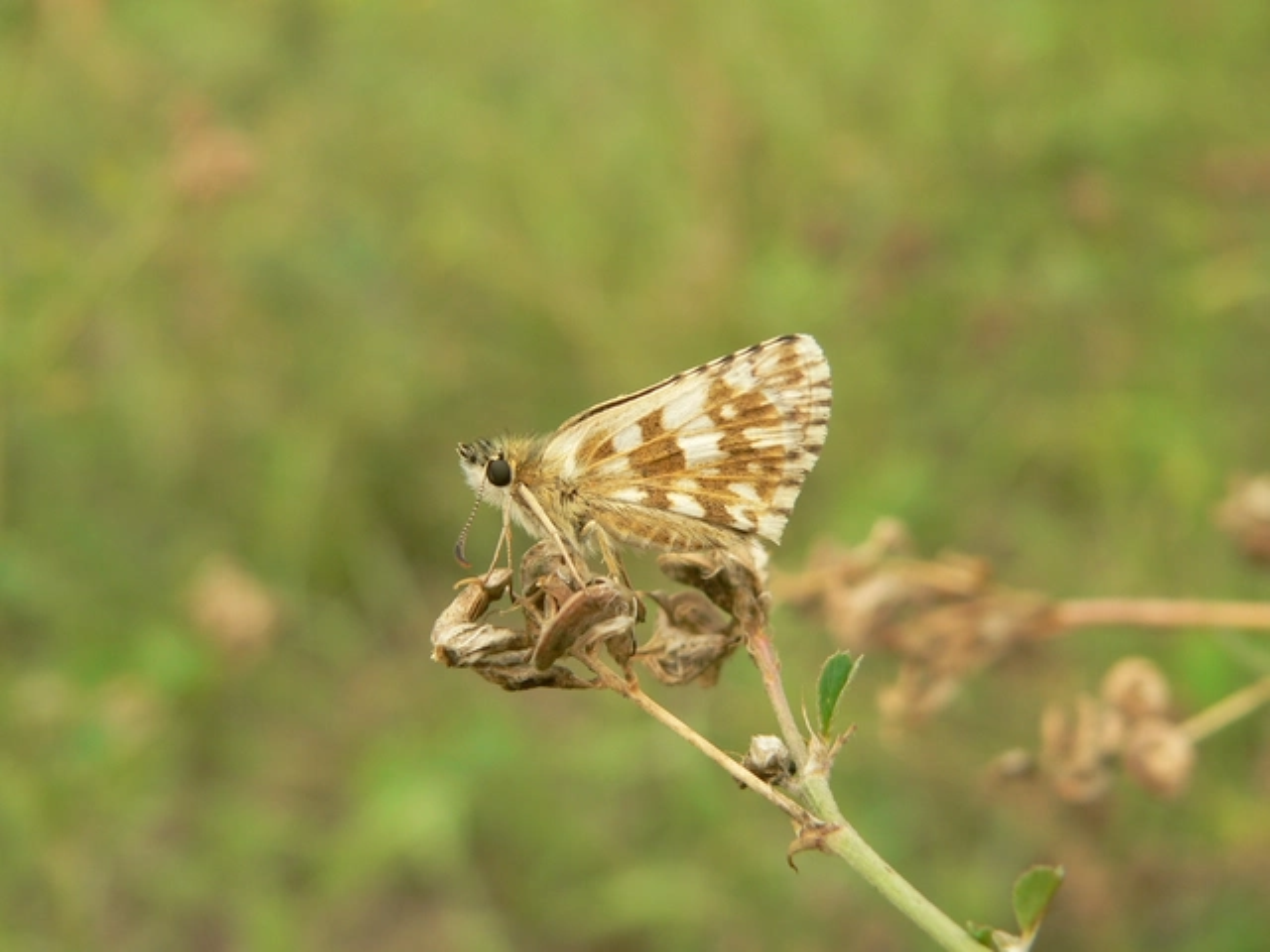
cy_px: 476
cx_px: 635
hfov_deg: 27.0
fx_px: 2642
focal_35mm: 72
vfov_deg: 20.4
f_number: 4
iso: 80
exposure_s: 1/125
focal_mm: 12
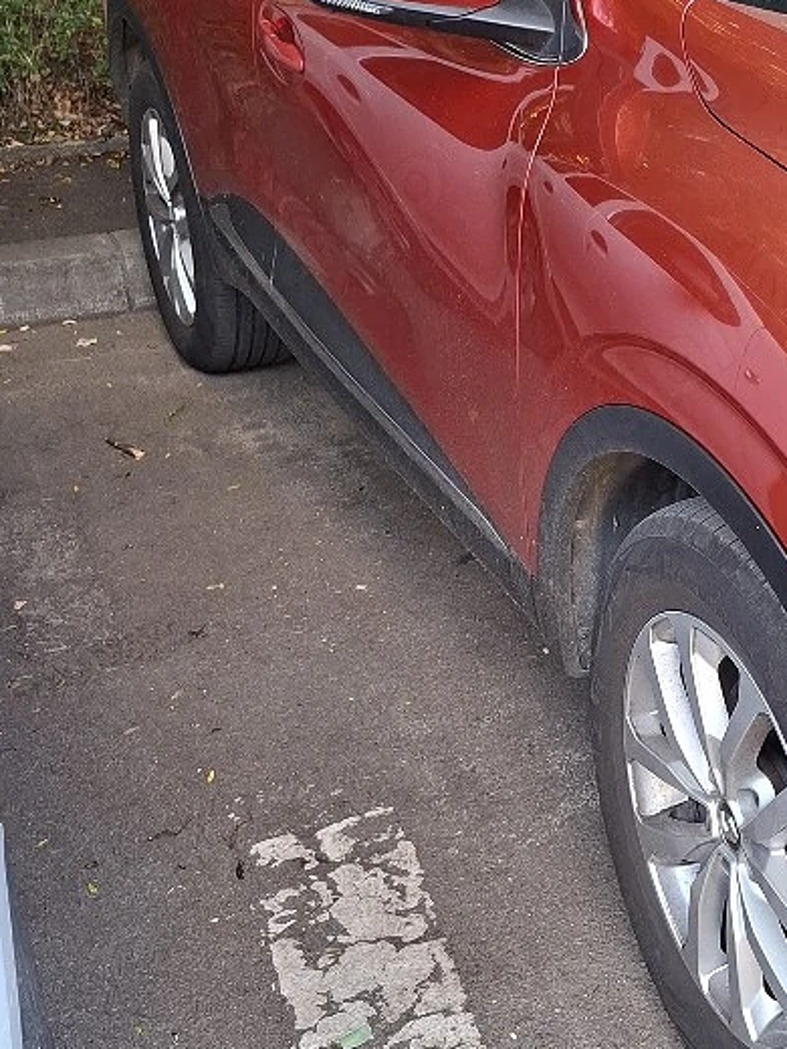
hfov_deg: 23.2
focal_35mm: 59
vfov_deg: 32.5
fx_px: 1788
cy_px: 394
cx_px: 884
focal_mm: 5.54
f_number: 1.8
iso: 80
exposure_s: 1/100
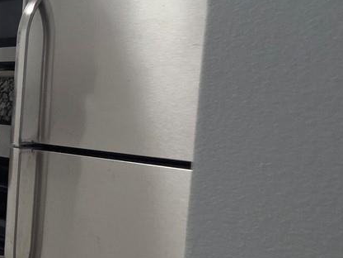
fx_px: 495
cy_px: 135
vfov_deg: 29.1
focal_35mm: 50
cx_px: -249
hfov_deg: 23.4
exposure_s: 1/120
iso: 320
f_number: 1.9
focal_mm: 2.2
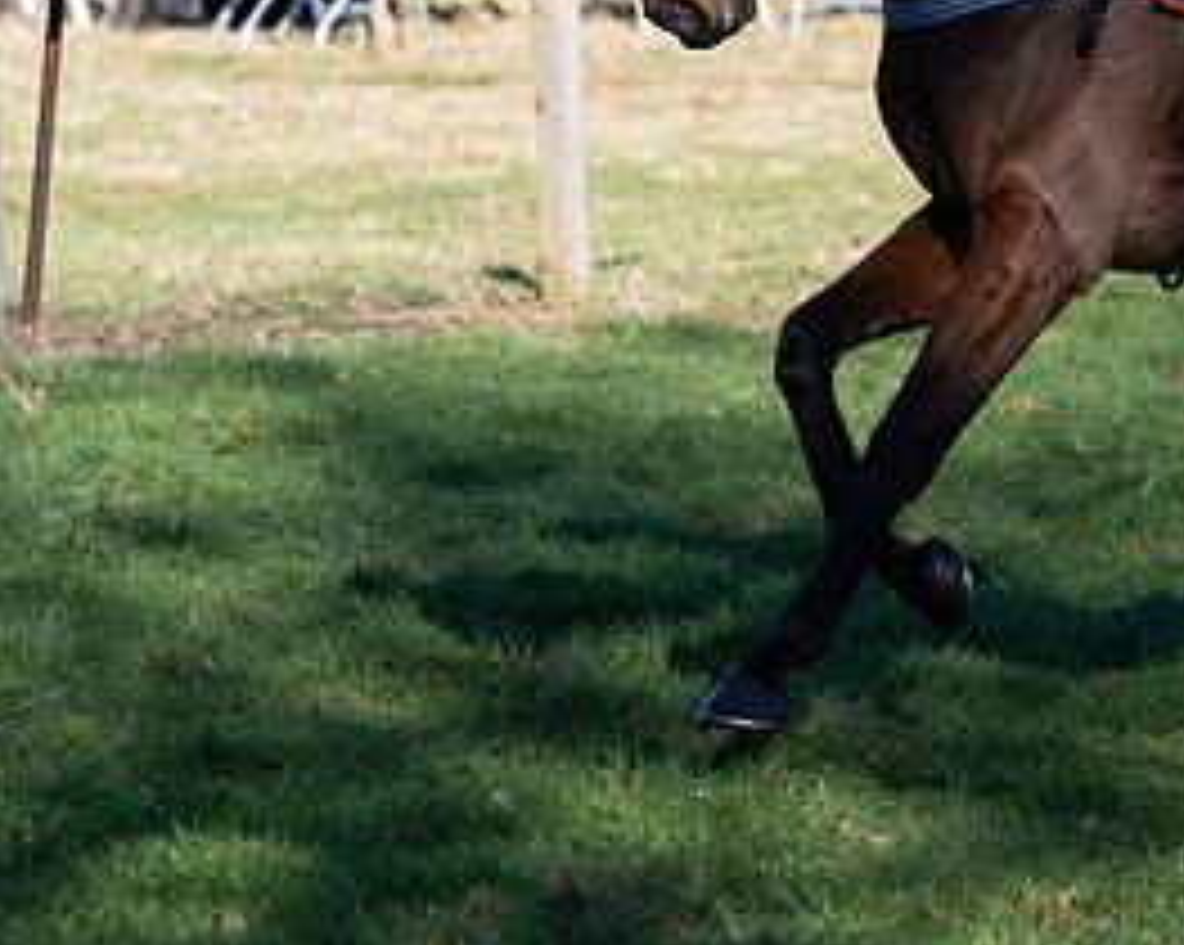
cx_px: 1237
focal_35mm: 497
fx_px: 17403
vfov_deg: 3.1
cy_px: 196
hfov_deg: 3.9
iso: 200
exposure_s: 1/1250
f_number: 5
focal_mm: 135
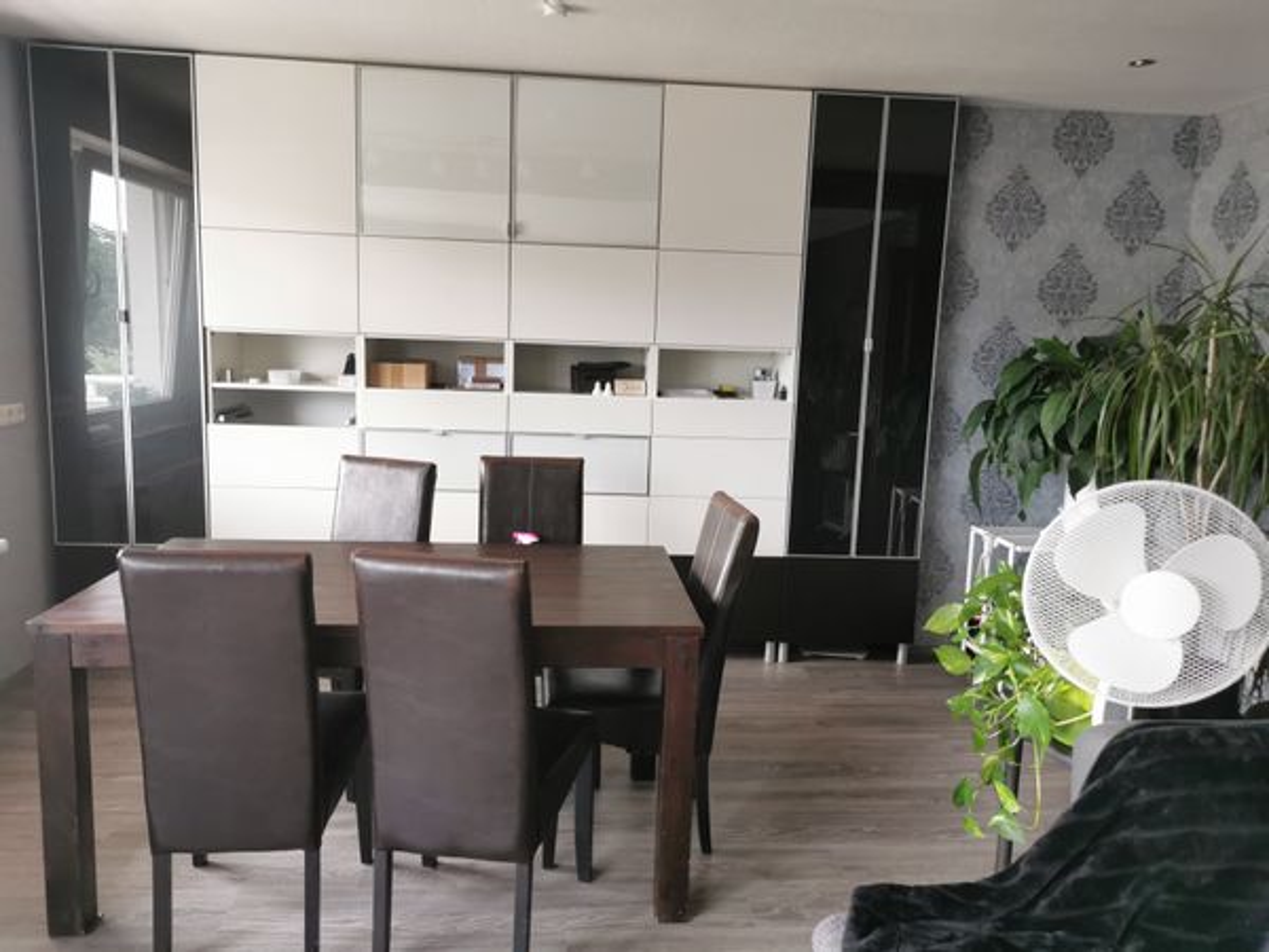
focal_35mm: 27
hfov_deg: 65.3
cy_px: 476
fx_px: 990
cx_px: 634
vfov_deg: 51.4
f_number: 1.8
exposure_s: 1/50
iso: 250
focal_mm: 5.58
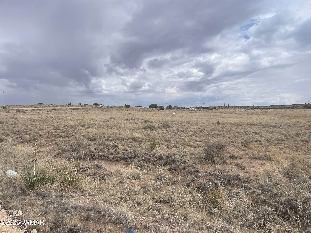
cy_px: 116
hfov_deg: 67.3
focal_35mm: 26
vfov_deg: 53.1
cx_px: 156
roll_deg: +1.1
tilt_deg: +1.7
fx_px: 234
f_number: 1.6
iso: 32
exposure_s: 1/6135
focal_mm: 4.2
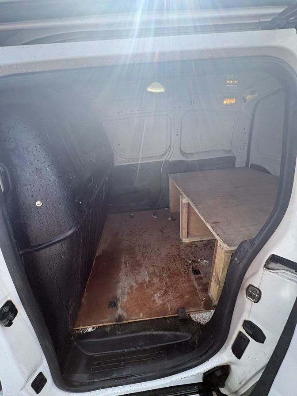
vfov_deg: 102.1
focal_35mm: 14
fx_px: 160
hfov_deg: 85.7
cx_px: 148
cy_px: 198
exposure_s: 1/485
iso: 64
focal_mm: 2.22
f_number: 2.2
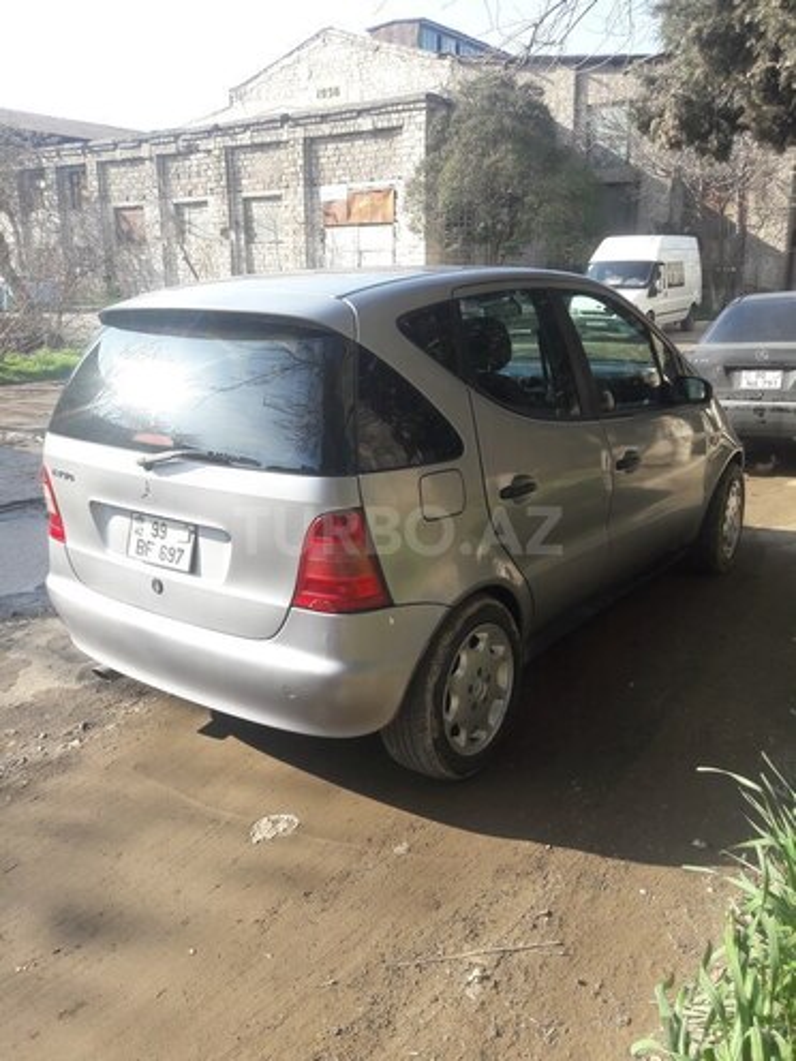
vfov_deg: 63.4
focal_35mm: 28
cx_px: 398
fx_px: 858
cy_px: 530
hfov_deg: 49.7
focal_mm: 3.7
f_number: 1.9
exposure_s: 1/440
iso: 40
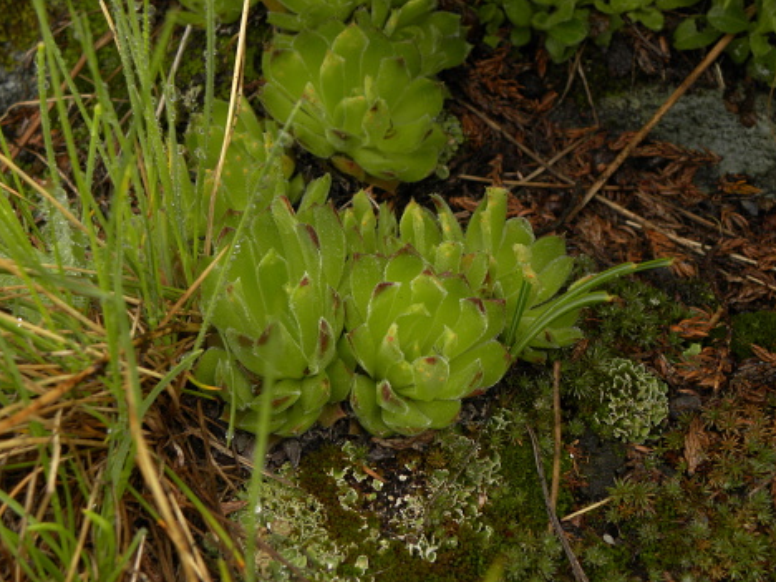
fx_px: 1726
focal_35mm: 77
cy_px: 295
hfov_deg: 25.3
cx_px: 393
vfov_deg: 19.1
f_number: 4.5
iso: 64
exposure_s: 1/80
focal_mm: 13.4
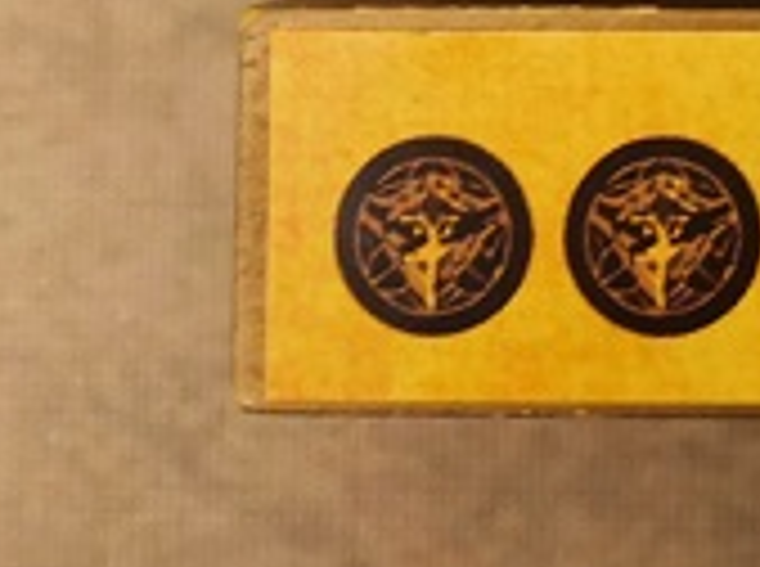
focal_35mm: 150
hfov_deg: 11.7
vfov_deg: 9.3
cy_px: -531
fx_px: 3286
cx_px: 1554
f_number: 4.5
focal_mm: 15
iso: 800
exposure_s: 1/6
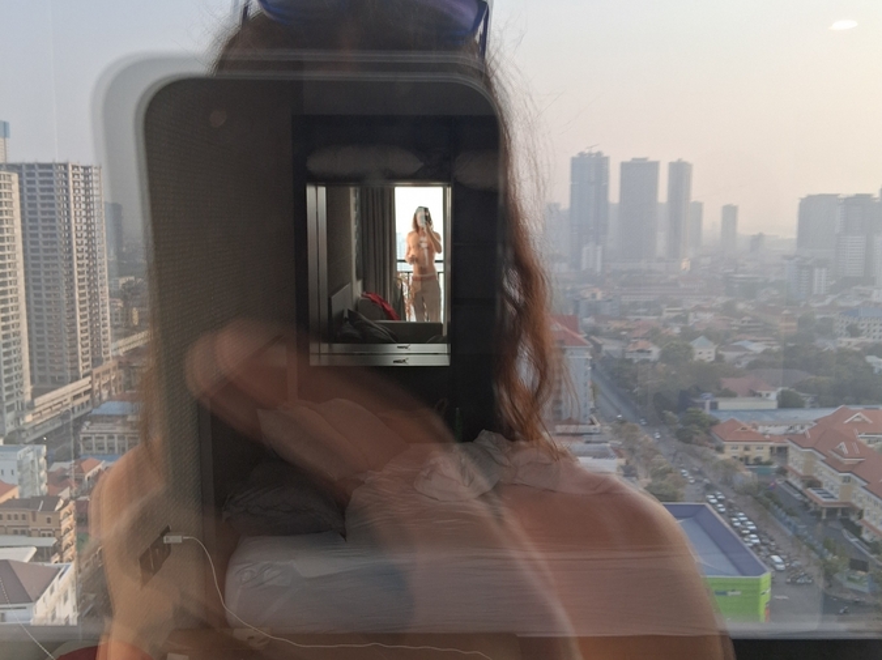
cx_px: 441
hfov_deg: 67.3
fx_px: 662
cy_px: 330
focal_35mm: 26
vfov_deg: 53.0
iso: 40
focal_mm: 3.98
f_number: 1.8
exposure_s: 1/120
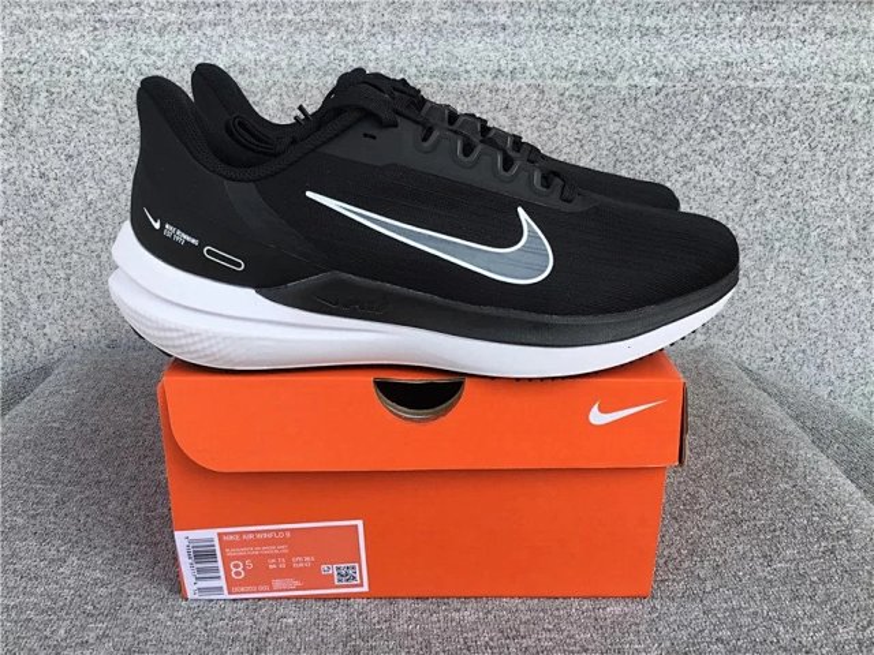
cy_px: 328
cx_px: 437
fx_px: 783
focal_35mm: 31
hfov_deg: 58.4
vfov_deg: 45.4
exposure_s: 1/335
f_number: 2.4
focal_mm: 3.3
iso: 25
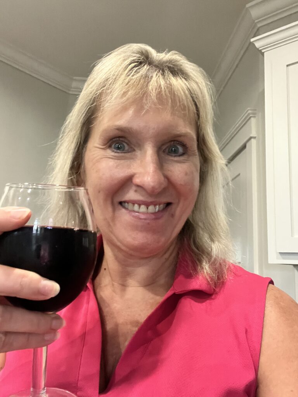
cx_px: 149
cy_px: 198
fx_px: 344
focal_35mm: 30
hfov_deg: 46.8
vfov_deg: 60.0
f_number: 2.2
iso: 800
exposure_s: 1/20
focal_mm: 2.71
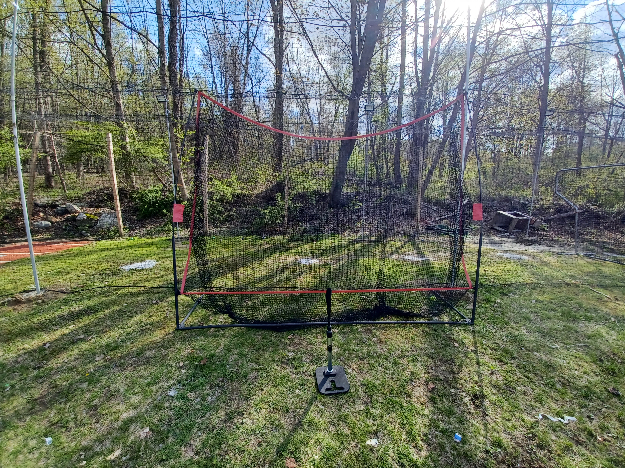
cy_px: 234
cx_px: 312
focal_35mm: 13
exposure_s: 1/298
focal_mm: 1.42
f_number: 2.2
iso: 40
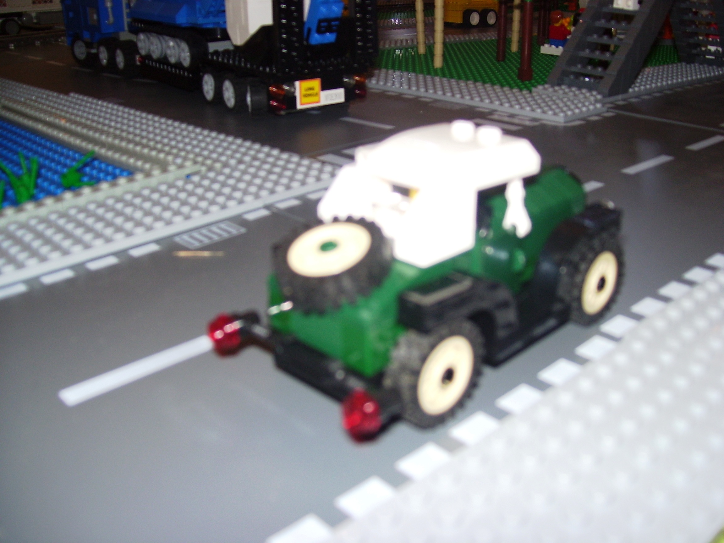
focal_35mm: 36
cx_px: 362
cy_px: 272
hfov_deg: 51.4
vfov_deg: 39.7
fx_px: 753
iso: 80
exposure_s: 1/60
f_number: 2.7
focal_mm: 6
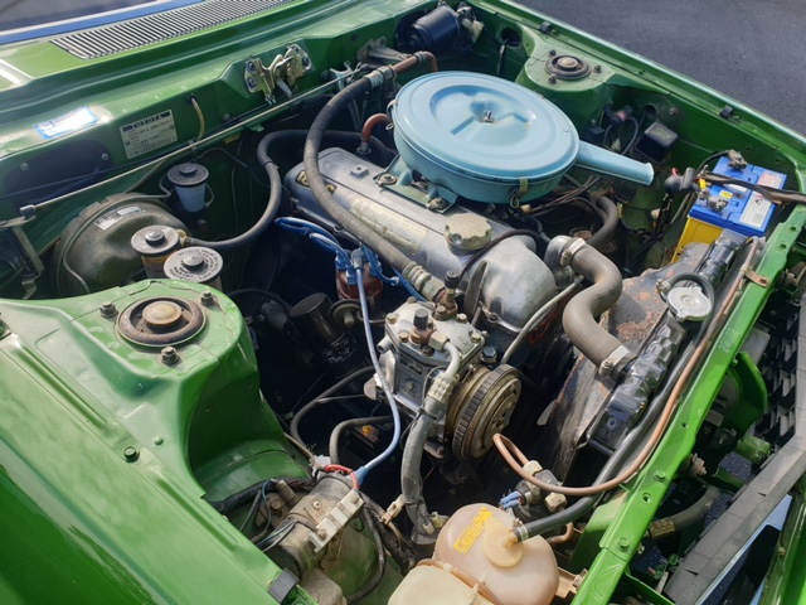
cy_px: 302
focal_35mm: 26
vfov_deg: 53.1
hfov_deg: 67.3
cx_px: 403
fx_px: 605
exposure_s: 1/386
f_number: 2.4
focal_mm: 4.3
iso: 50
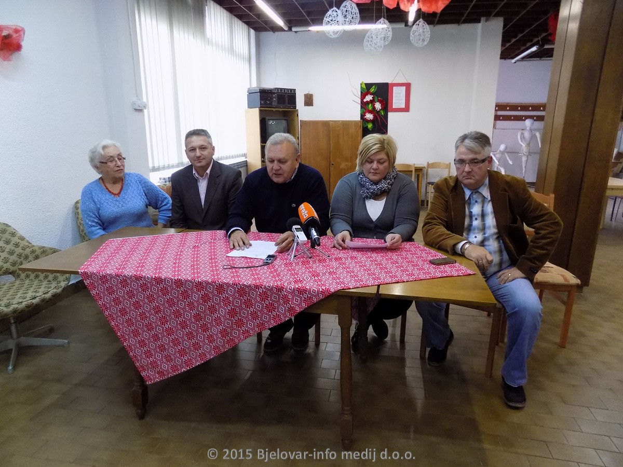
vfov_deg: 58.9
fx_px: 414
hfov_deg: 73.9
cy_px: 234
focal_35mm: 23
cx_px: 312
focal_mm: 4
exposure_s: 1/20
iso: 400
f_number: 3.1
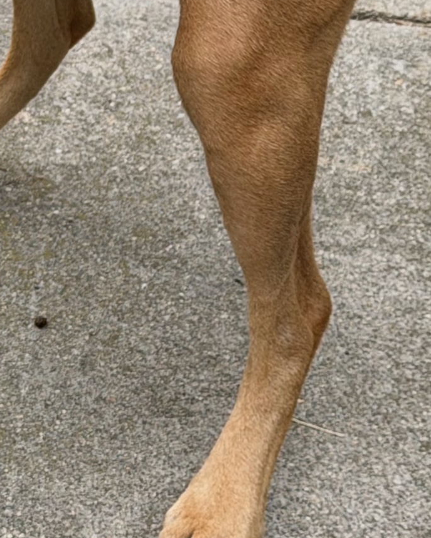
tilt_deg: -30.2
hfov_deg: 7.9
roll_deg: -1.9
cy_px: -44
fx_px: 3046
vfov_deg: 10.0
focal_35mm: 191
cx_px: -302
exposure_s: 1/875
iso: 64
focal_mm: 6.76
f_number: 1.78
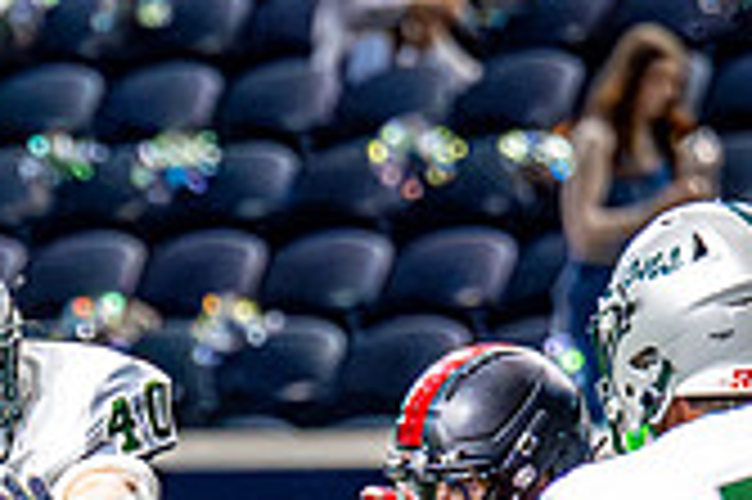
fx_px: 15797
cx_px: -489
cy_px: 1068
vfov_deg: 1.8
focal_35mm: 757
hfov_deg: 2.7
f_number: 2.8
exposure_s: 1/2000
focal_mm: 129
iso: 6400
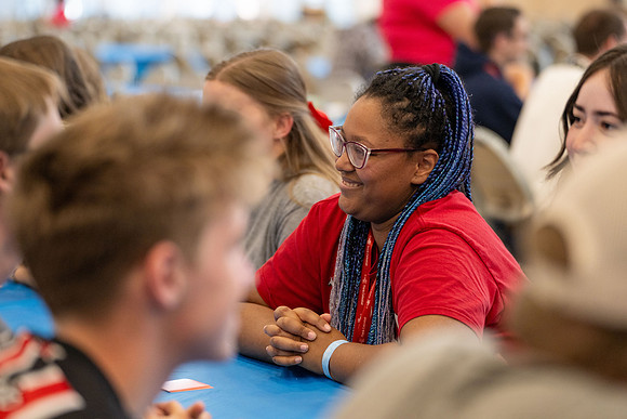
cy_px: 193
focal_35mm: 121
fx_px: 2115
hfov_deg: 16.9
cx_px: 343
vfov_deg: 11.3
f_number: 2.8
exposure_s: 1/250
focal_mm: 110
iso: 800
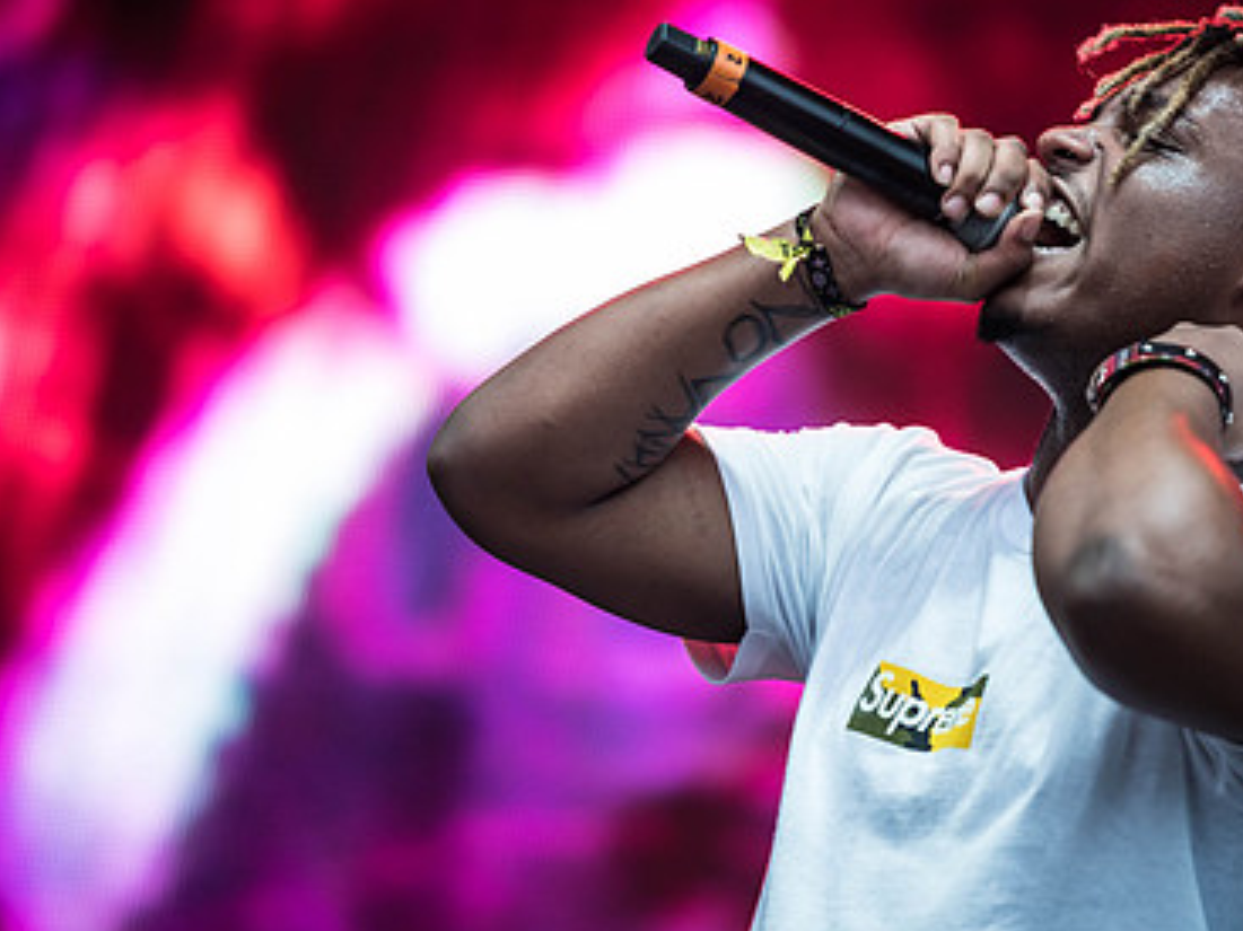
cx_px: 752
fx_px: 10913
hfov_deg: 6.5
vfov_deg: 4.9
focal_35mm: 304
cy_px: 381
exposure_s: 1/800
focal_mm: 200
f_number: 2.8
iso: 500
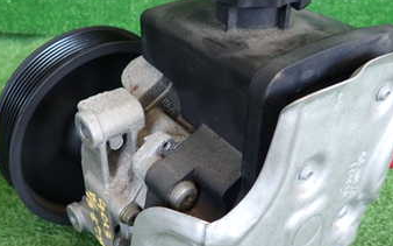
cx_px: 188
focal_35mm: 47
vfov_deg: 27.2
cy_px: 171
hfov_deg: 42.7
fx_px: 503
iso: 200
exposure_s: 1/50
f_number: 2
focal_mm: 4.5
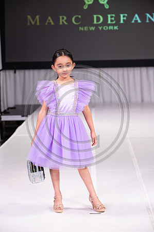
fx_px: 720
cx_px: 77
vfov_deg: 18.3
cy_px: 116
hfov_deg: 12.2
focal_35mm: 112
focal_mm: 112
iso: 2000
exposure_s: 1/400
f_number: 5.6
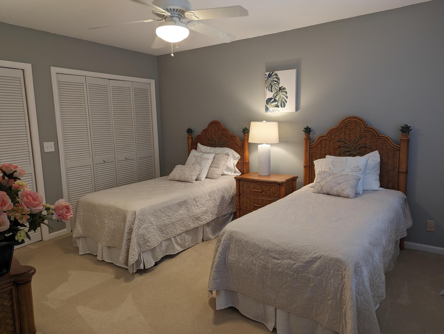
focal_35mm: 24
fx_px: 308
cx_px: 222
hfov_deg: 71.5
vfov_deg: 56.9
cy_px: 167
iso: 56
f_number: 1.85
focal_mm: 6.81
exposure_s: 1/24
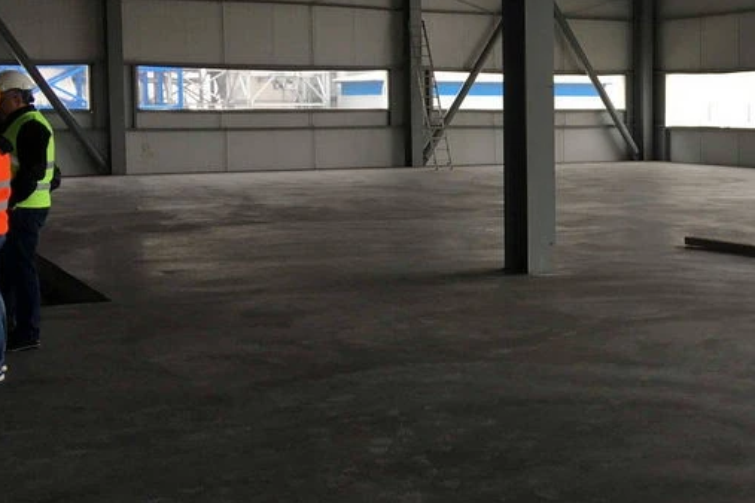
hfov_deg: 31.6
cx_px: 695
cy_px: 199
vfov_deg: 22.6
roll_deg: +0.9
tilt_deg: -1.5
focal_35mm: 60
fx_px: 1258
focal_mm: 4.15
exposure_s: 1/100
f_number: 2.2
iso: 32
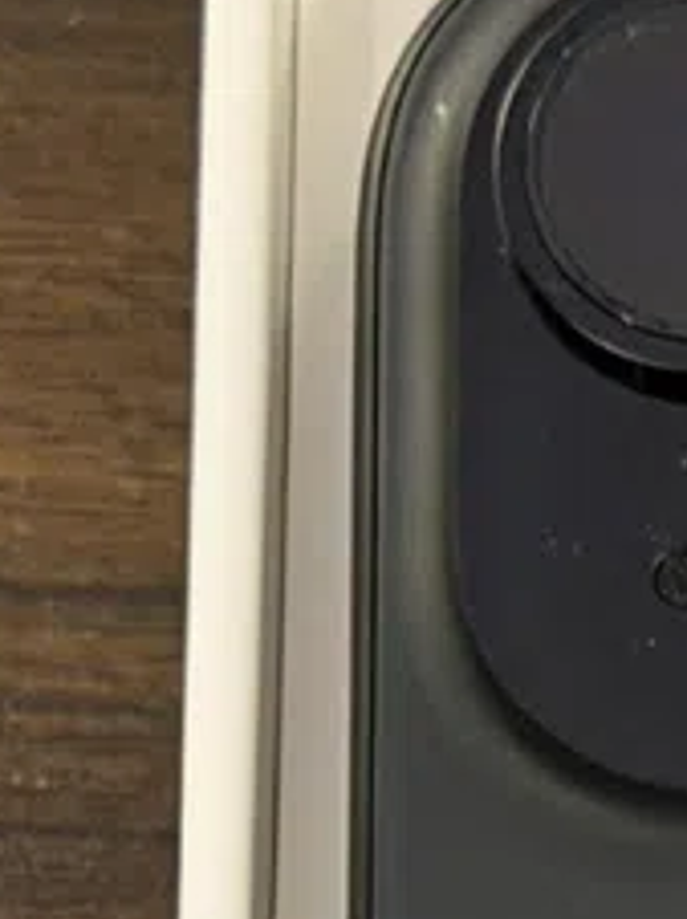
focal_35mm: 290
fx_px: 7688
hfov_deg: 5.0
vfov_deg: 6.7
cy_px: 1673
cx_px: 1451
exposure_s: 1/27
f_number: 1.78
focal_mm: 6.76
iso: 800
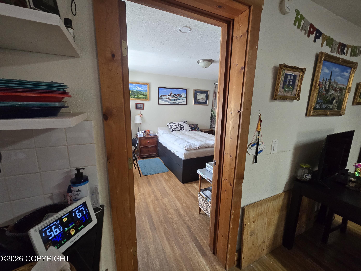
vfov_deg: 89.9
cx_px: 180
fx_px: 136
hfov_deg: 106.2
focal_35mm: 13
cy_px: 136
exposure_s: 1/60
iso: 200
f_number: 2.2
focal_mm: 2.2
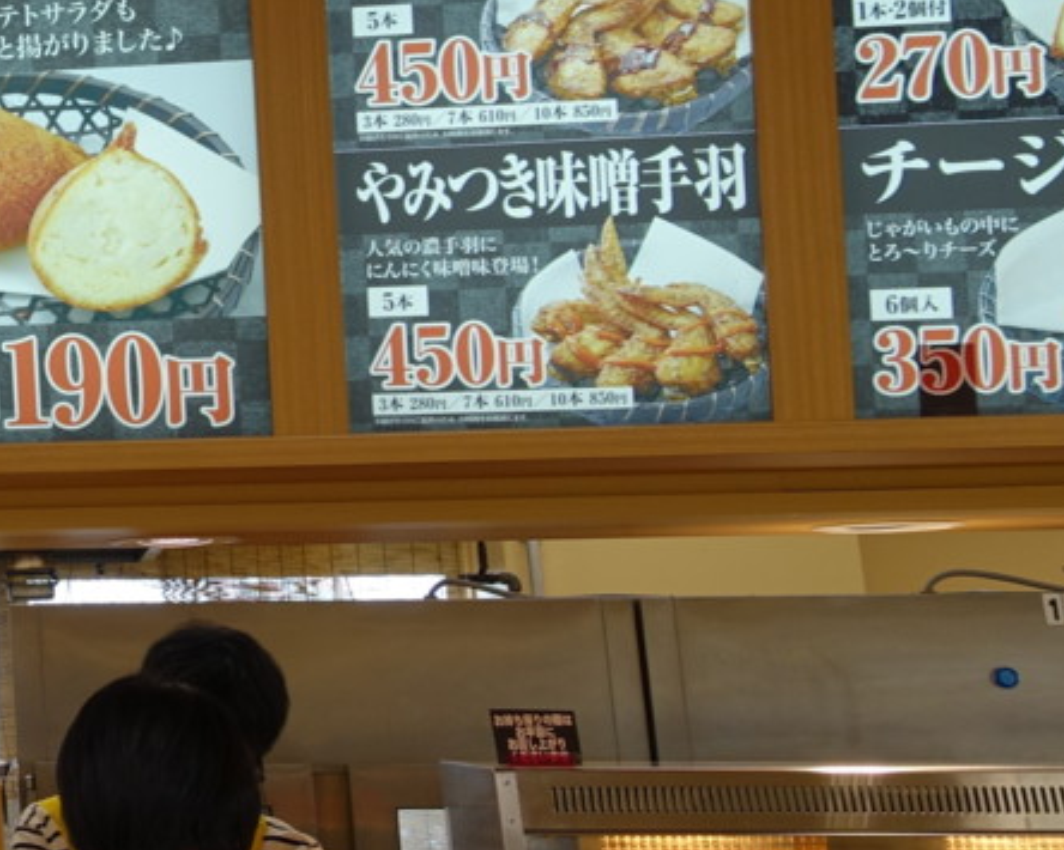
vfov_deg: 20.6
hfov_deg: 22.0
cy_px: 113
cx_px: -491
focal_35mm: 73
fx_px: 2298
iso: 125
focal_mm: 8.8
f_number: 3.5
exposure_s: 1/80
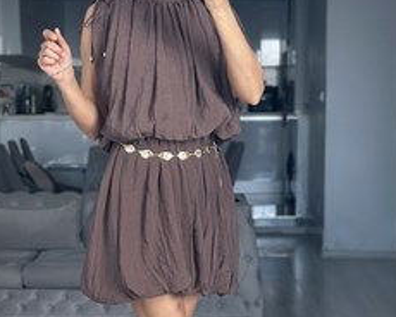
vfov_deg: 14.9
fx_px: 1207
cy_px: 234
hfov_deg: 18.6
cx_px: 153
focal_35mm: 103
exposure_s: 1/172
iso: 100
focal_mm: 6.86
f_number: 1.78
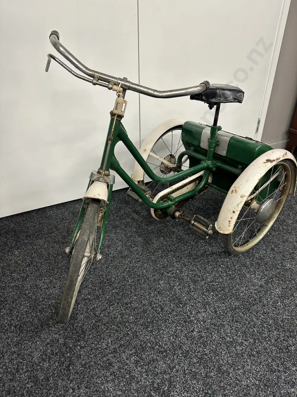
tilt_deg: -31.8
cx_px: 148
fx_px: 275
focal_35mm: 24
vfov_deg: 71.6
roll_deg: +0.9
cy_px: 198
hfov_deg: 56.8
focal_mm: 6.86
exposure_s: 1/50
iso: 125
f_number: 1.78
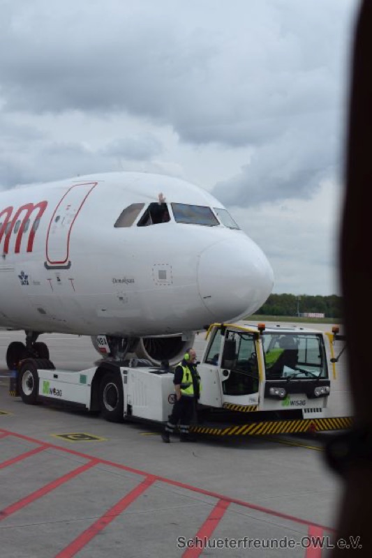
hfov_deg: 23.8
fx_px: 884
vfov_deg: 35.1
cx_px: 186
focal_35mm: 57
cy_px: 279
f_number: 8
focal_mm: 38
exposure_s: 1/250
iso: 250
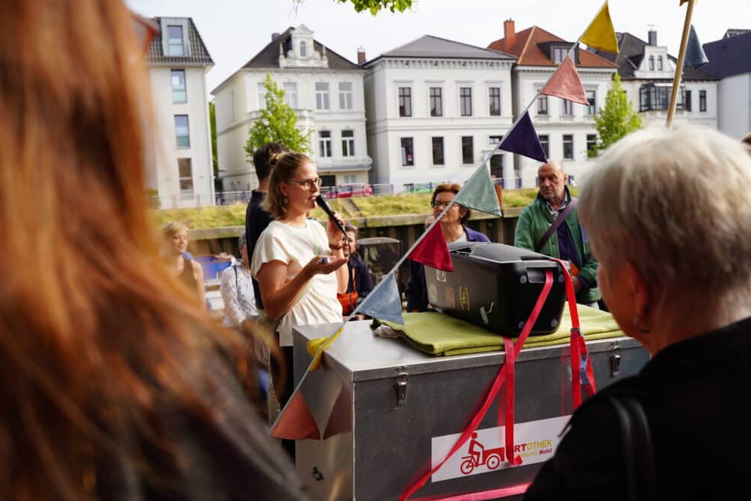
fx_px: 751
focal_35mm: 36
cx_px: 384
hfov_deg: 53.1
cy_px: 255
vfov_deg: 36.9
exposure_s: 1/250
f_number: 5
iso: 100
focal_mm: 35
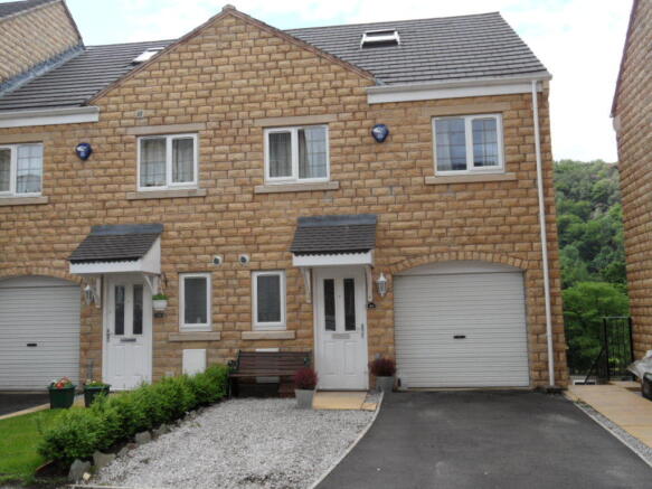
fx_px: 603
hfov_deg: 56.8
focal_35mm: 32
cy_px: 244
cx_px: 326
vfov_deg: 44.1
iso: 80
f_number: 3.4
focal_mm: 5.3
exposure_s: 1/350
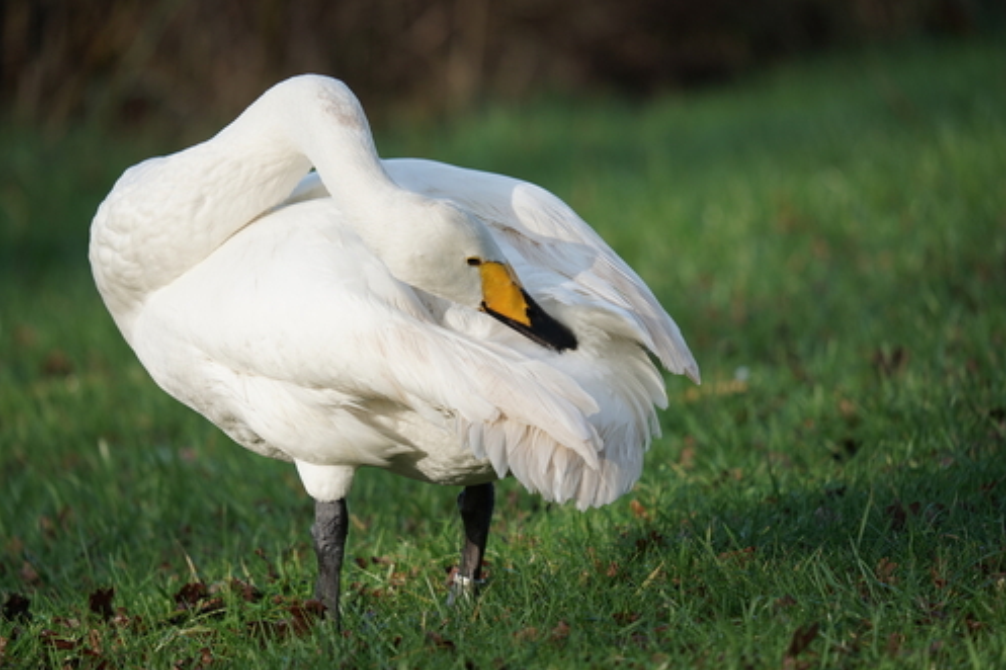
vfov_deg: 3.0
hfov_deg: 4.5
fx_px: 12900
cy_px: 336
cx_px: 502
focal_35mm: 462
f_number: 6.3
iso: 100
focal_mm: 458.8
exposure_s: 1/125
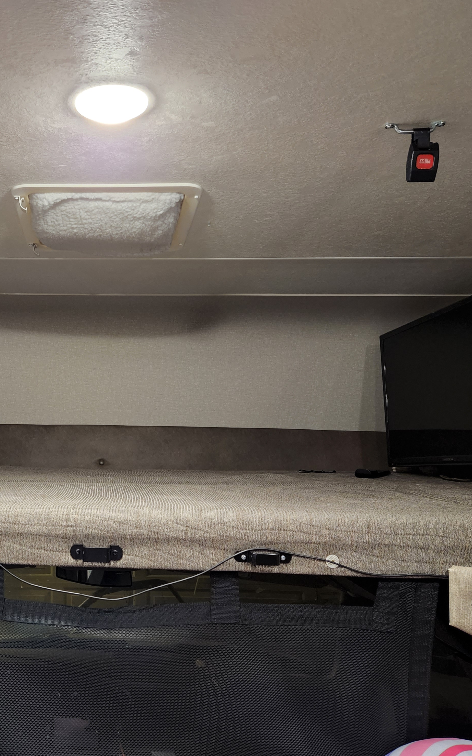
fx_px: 679
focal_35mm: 33
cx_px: 59
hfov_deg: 36.3
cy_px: 382
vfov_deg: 58.1
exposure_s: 1/30
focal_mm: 5.4
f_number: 1.8
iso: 640
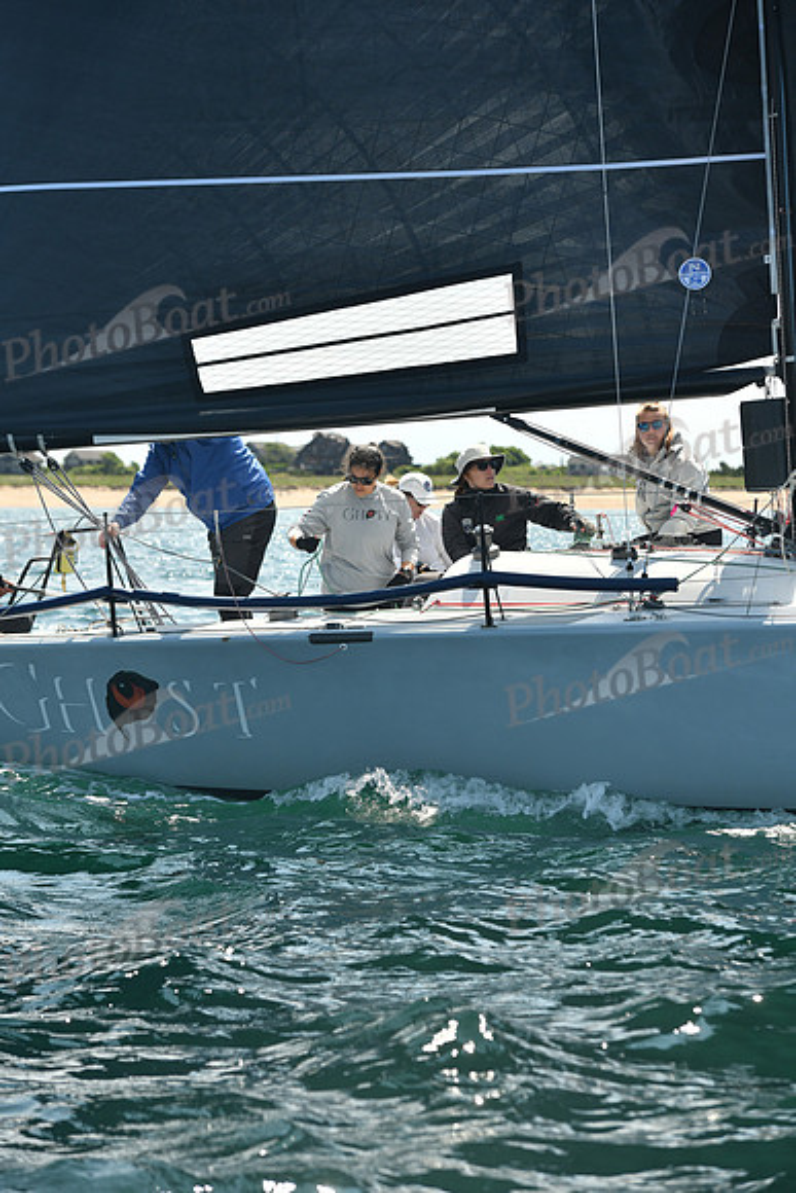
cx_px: 398
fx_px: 3248
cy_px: 596
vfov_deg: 20.8
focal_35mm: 98
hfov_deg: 14.0
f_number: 5
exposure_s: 1/800
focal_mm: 98
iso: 320
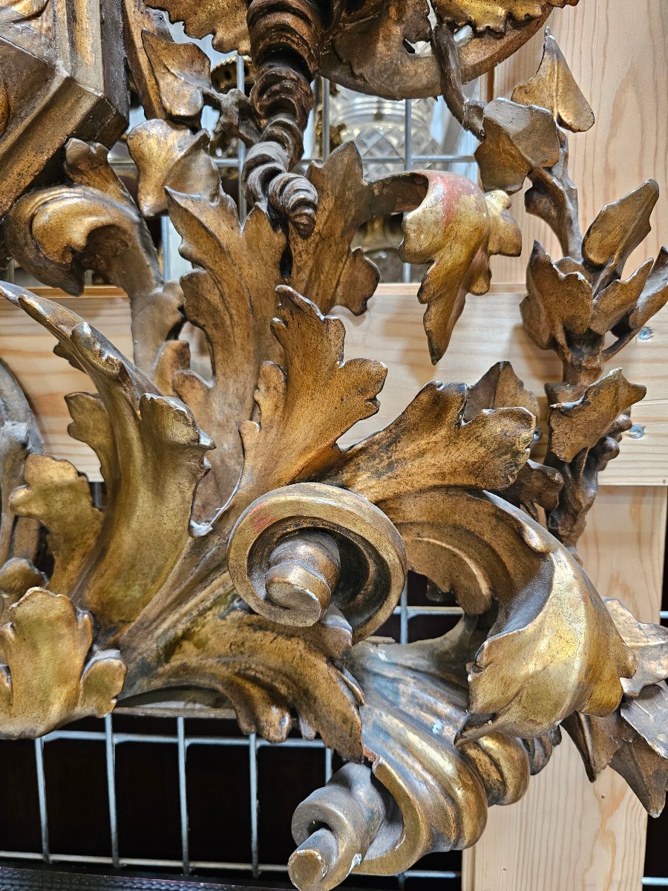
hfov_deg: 58.9
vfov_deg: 73.9
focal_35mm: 23
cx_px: 334
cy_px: 446
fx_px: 592
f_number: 1.7
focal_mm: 6.3
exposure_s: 1/100
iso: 400
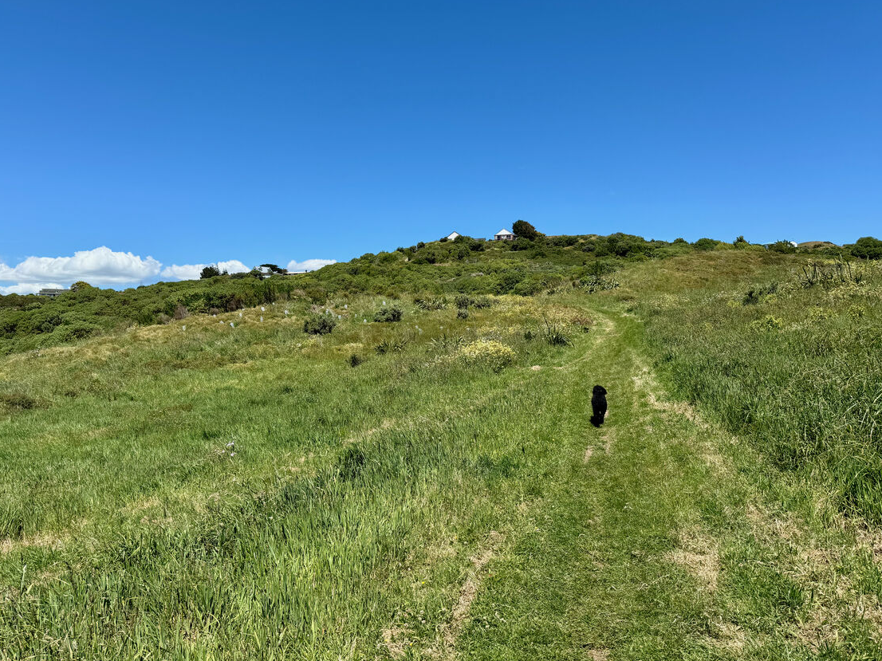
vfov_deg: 54.9
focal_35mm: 25
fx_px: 637
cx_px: 431
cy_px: 322
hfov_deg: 69.4
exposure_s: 1/4950
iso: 80
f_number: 1.78
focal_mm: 6.86
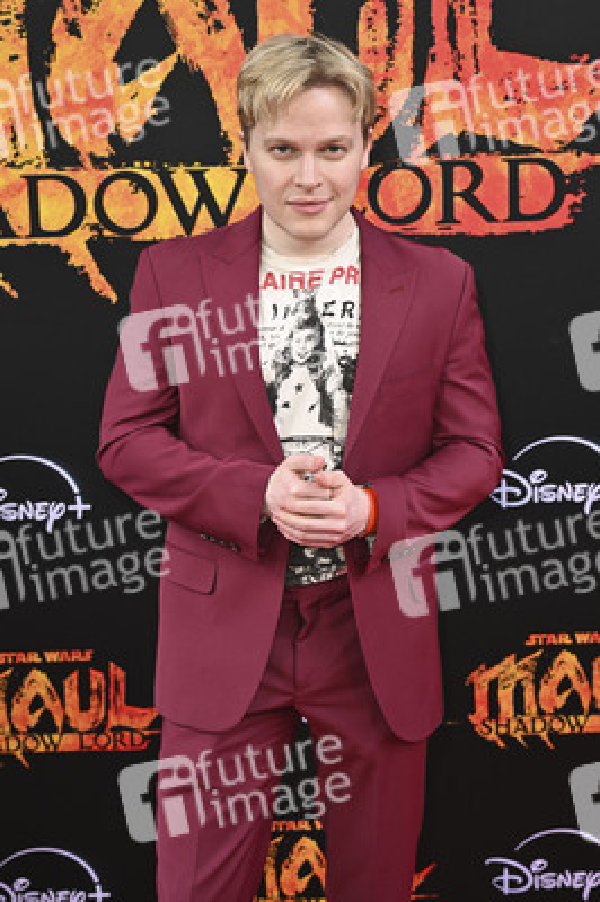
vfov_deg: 34.0
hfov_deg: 23.0
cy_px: 451
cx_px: 300
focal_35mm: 59
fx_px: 1477
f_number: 6.3
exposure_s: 1/320
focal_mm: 59
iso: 800
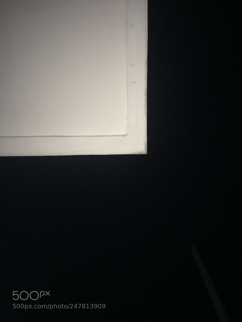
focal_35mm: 29
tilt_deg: +79.5
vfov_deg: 61.7
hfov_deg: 48.2
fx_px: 270
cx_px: 121
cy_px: 161
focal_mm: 4.15
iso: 250
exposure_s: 1/17
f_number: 2.2
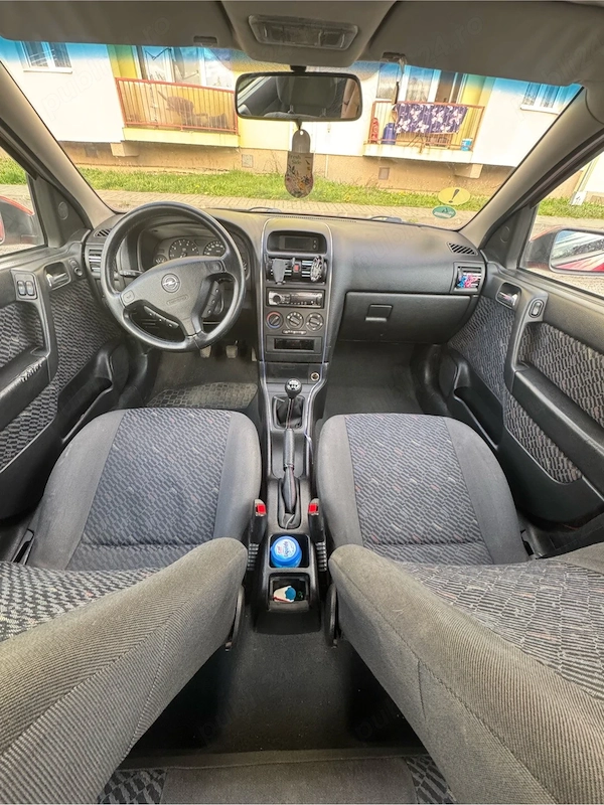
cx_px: 302
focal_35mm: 14
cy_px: 402
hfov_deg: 85.7
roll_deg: -4.5
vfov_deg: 102.1
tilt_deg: -37.7
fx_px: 326
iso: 320
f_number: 2.2
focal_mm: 2.22
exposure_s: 1/99
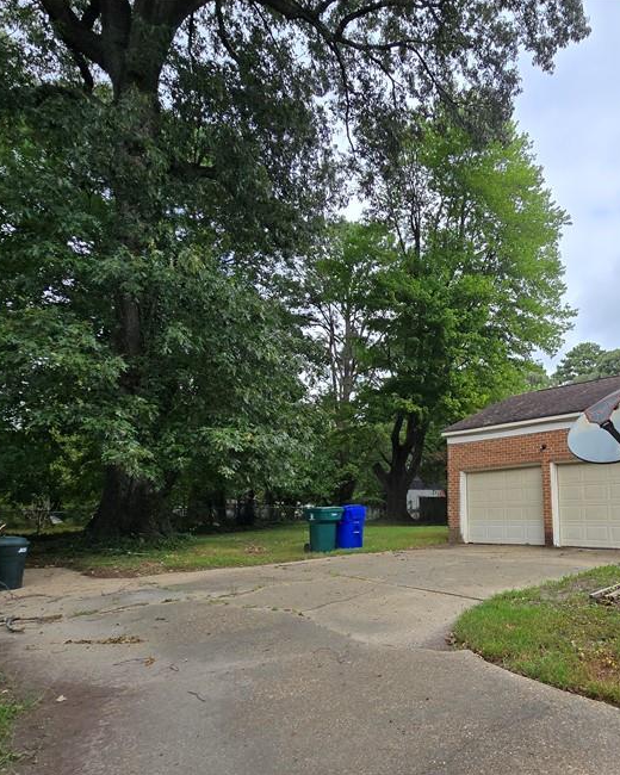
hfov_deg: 65.0
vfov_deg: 79.7
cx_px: 445
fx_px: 459
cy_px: 452
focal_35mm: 20
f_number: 2.2
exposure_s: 1/1170
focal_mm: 2.2
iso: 50
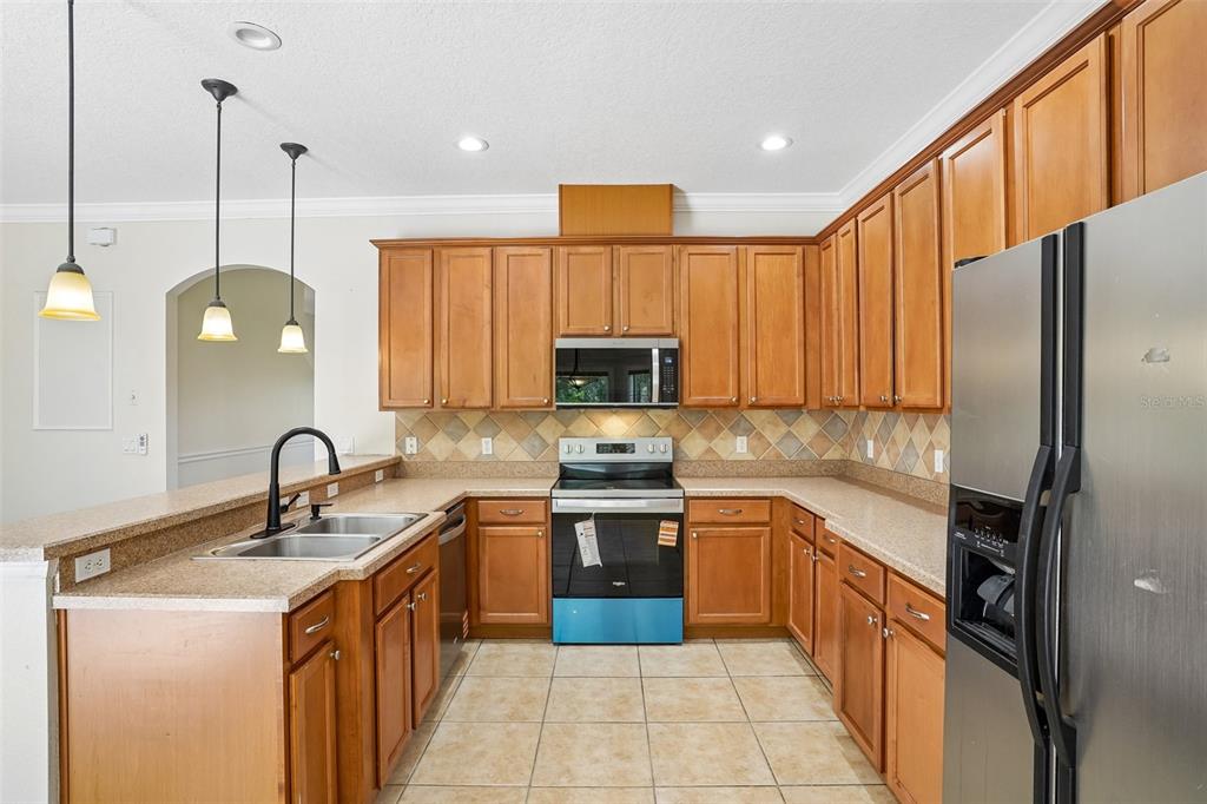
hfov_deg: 90.0
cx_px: 604
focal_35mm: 18
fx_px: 603
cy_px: 402
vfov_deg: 67.3
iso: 400
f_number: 9
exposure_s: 1/10
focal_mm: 18
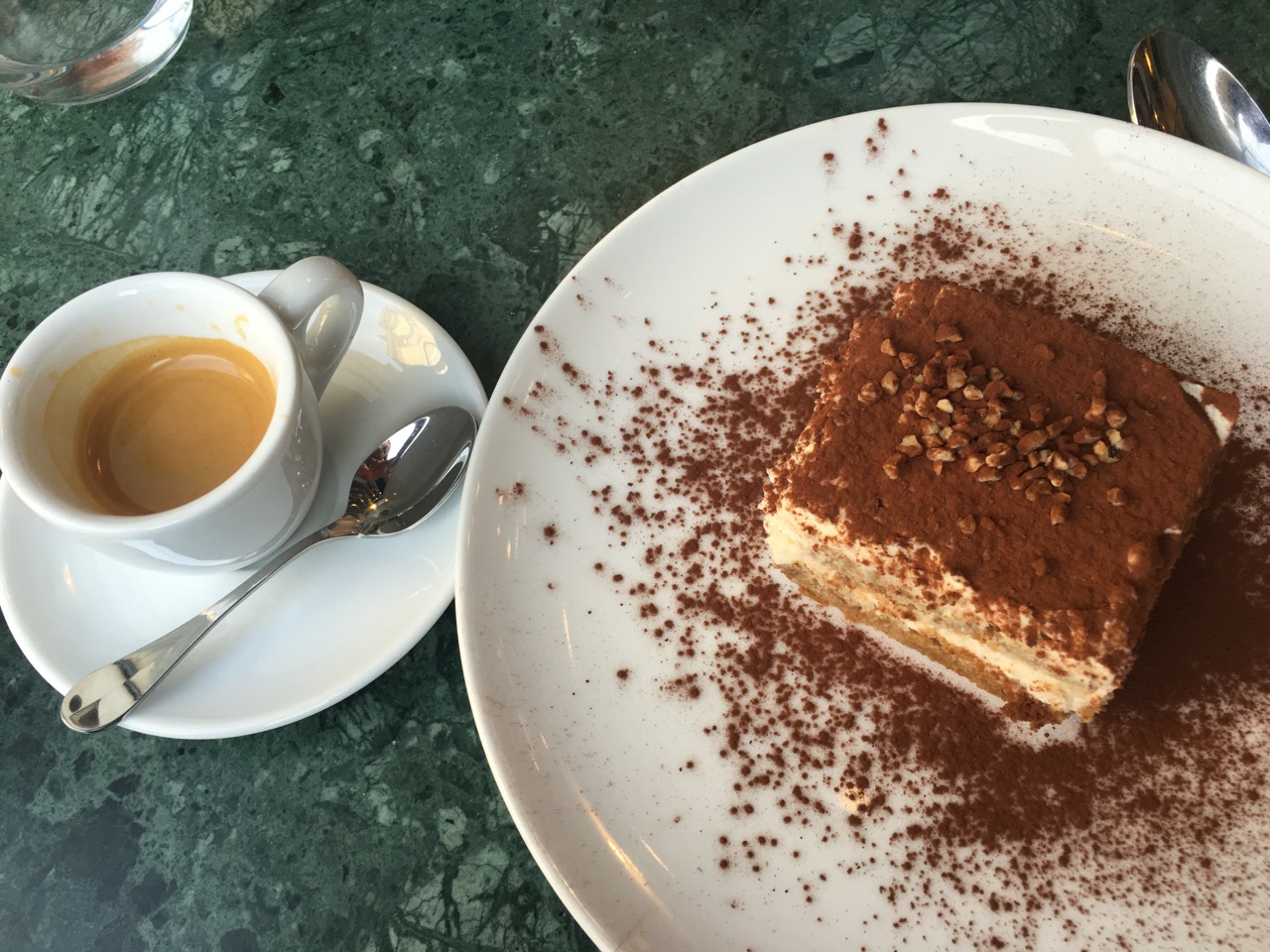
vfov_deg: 48.2
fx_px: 1064
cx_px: 635
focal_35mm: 29
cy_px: 476
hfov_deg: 61.7
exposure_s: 1/100
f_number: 2.2
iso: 40
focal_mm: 4.15
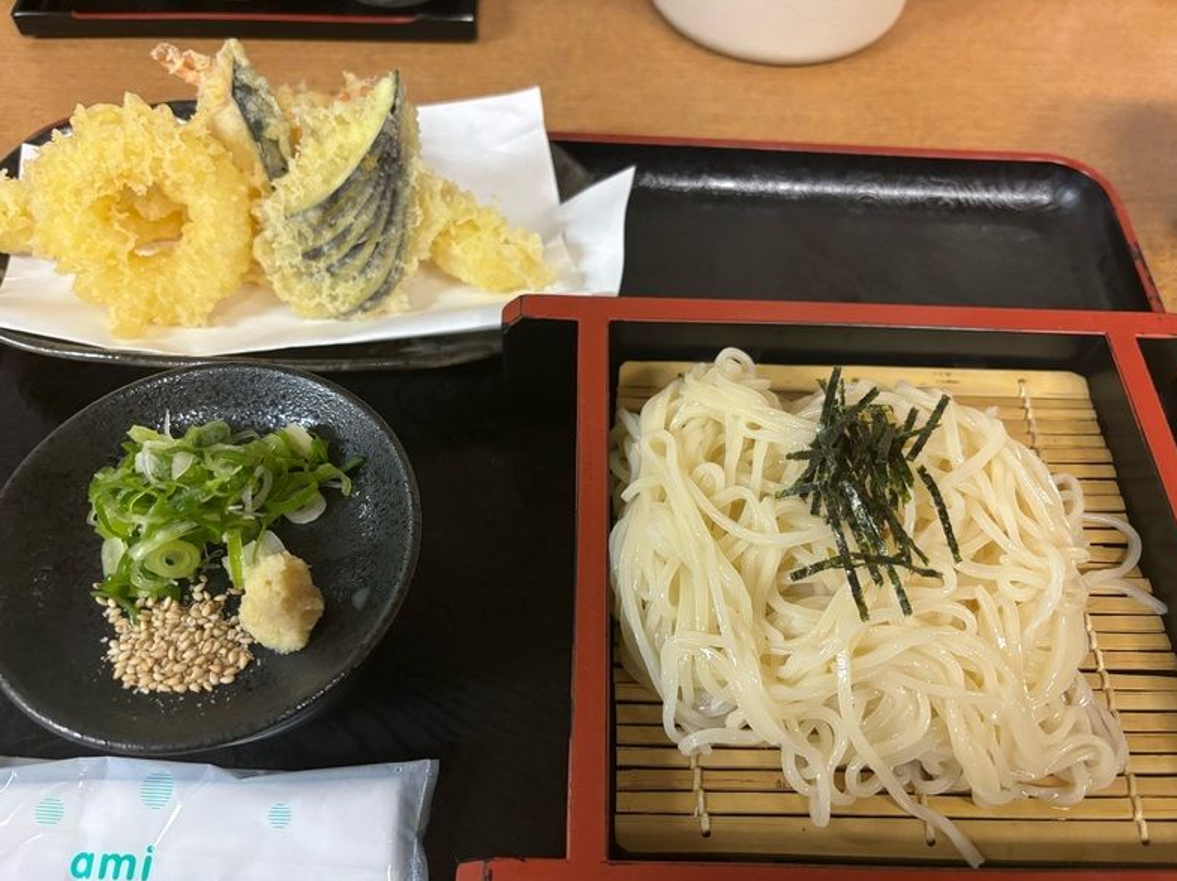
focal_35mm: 27
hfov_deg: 65.3
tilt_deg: -56.1
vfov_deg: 51.3
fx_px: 918
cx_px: 580
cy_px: 446
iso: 400
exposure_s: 1/40
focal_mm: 5.96
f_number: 1.6
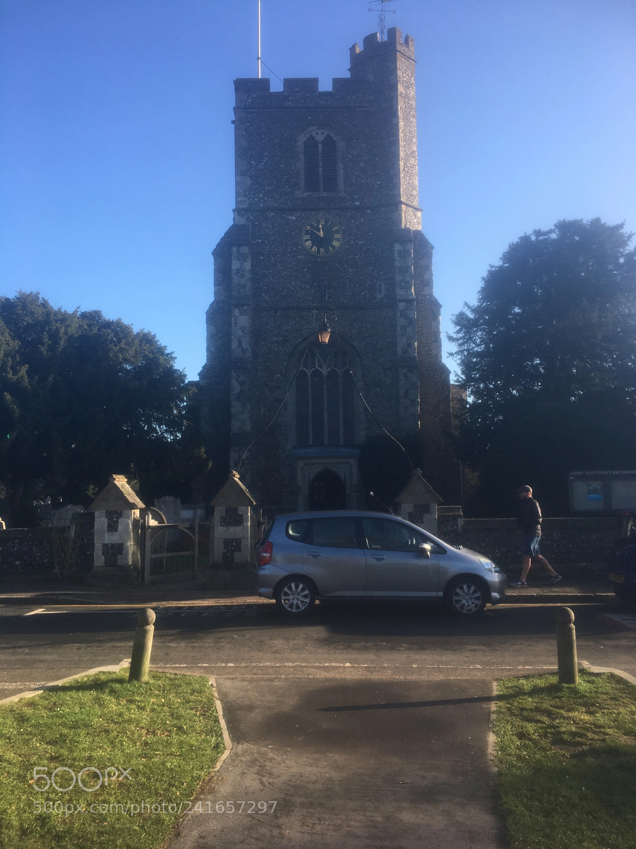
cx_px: 318
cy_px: 424
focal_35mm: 29
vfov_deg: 61.7
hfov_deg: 48.2
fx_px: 710
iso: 25
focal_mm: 4.15
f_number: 2.2
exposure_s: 1/545
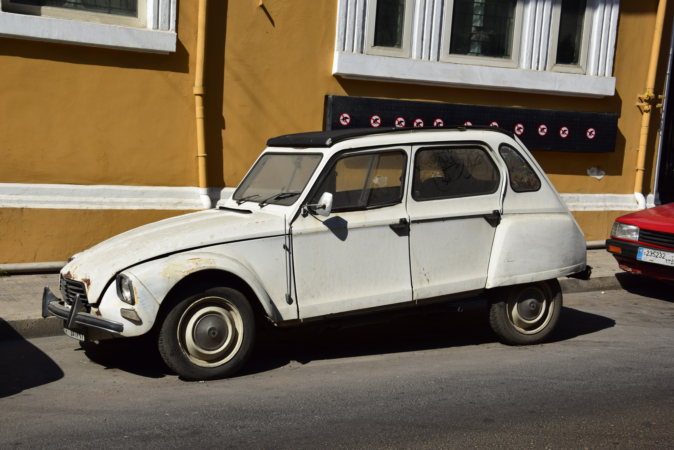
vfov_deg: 23.8
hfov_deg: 35.1
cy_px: 225
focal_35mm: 57
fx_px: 1067
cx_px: 337
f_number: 11
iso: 250
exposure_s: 1/500
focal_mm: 38
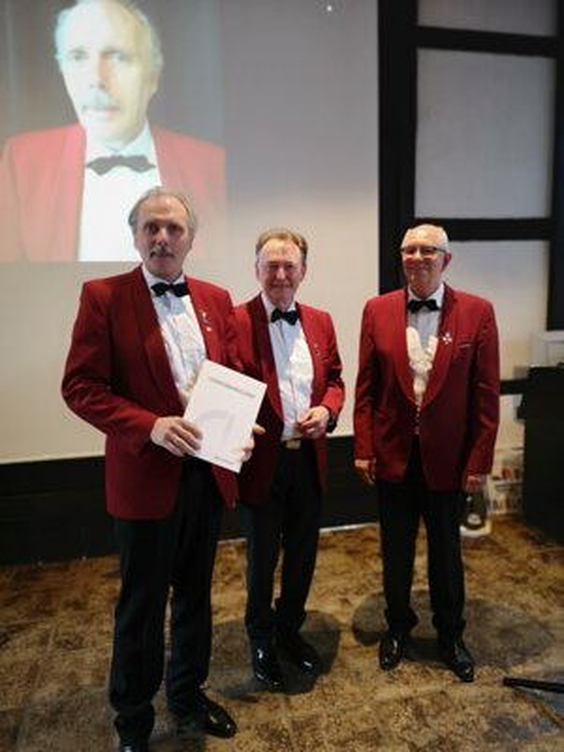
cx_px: 282
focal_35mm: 27
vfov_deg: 65.3
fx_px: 587
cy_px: 376
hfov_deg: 51.4
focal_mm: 5.58
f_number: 1.8
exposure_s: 1/30
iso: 320
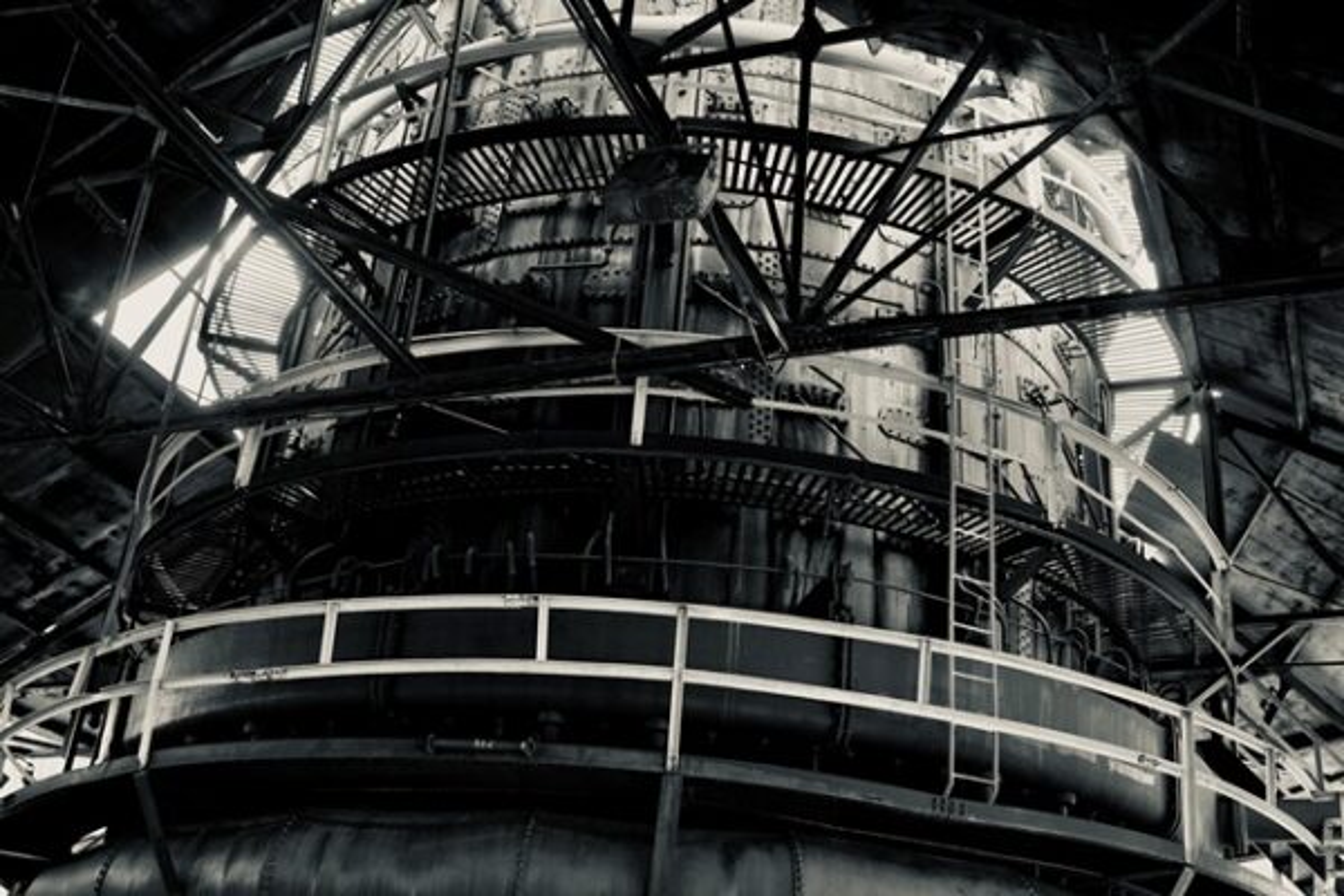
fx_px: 1605
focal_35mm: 43
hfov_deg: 45.4
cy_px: 448
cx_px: 672
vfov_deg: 31.2
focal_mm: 29
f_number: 5.6
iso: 400
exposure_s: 1/160
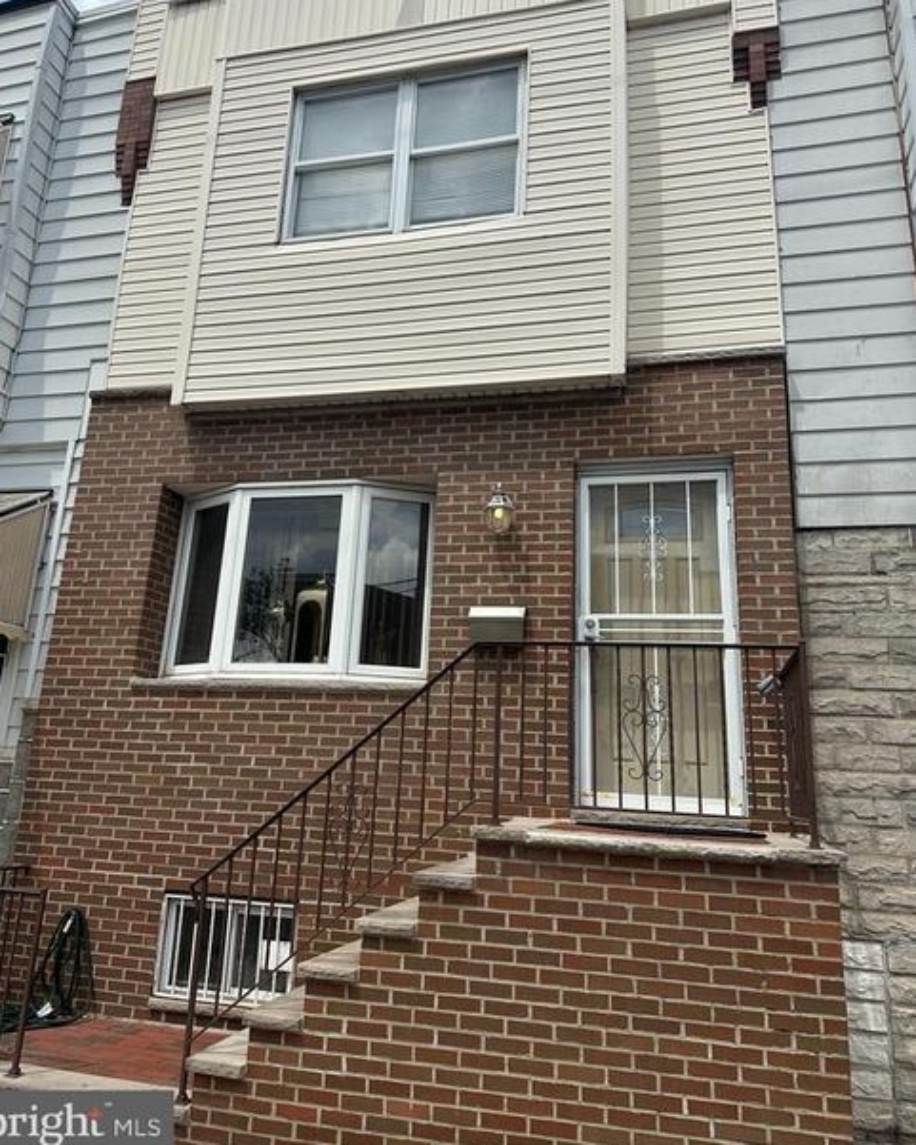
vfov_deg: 65.9
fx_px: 881
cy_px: 523
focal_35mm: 26
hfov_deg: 54.9
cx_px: 444
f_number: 1.78
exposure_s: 1/5000
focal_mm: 6.86
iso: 80
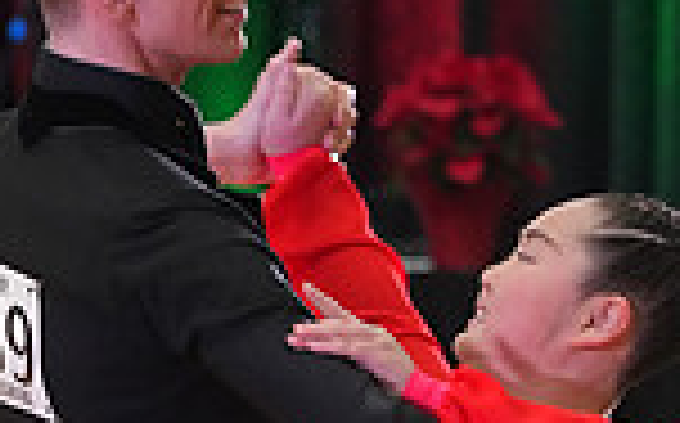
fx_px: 10237
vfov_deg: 2.4
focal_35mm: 553
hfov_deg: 3.8
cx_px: 363
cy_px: 1030
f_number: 5.6
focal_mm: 141
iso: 4000
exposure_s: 1/200
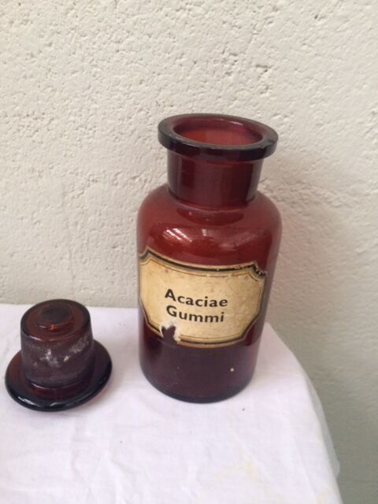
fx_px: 422
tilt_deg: -33.5
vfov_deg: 61.7
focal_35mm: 29
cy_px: 252
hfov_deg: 48.2
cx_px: 189
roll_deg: -3.1
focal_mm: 4.15
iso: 200
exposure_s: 1/33
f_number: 2.2
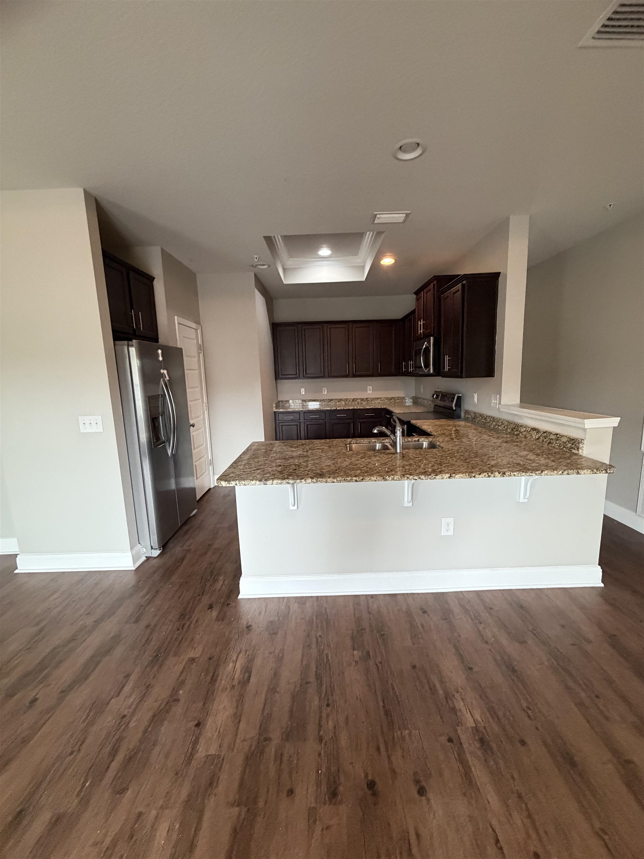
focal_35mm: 14
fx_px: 347
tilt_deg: -10.1
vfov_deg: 102.1
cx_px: 322
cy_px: 430
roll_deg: +1.8
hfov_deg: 85.7
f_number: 2.2
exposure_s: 1/60
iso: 500
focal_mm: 2.22
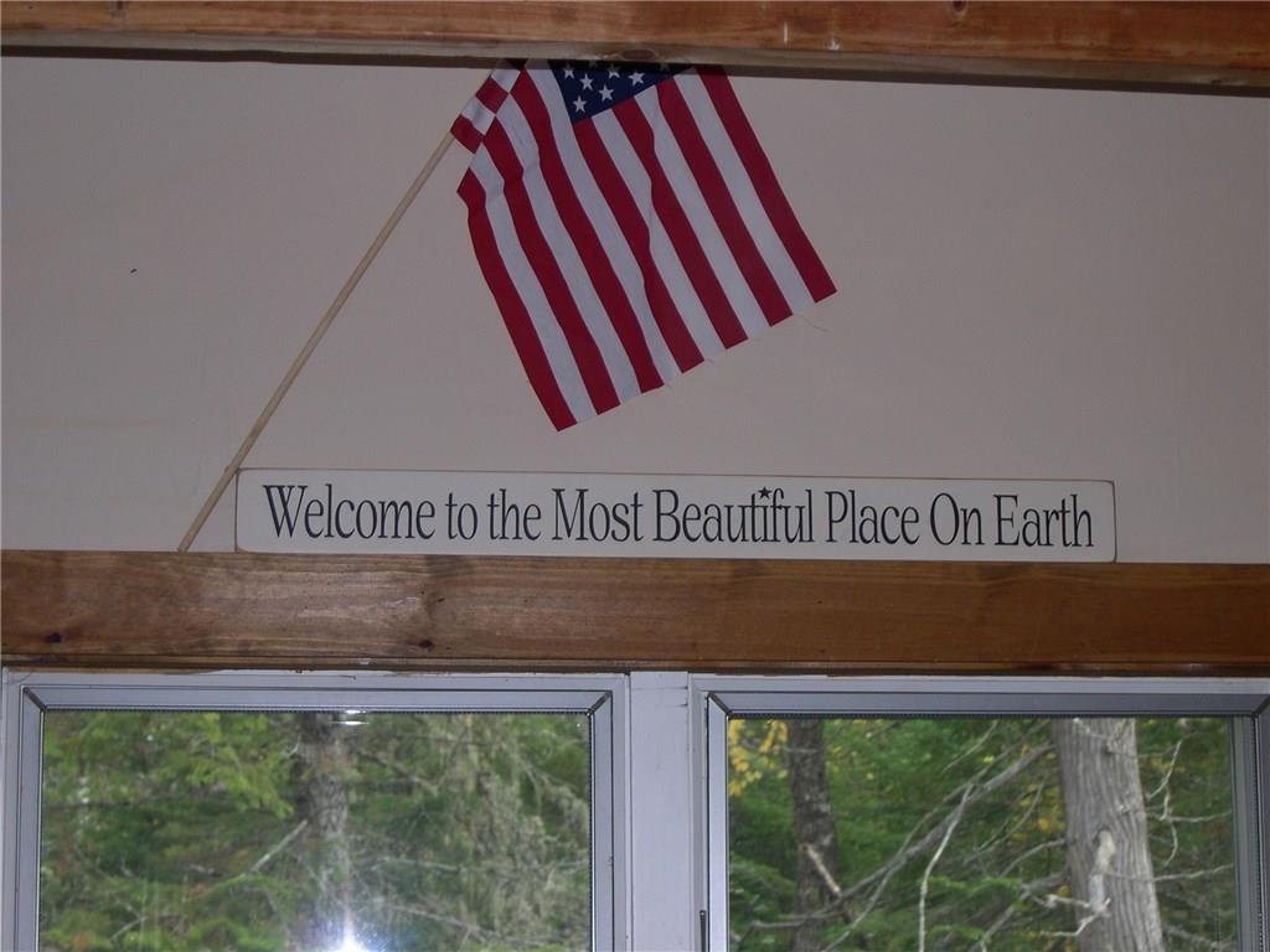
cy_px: 476
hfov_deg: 25.3
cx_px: 635
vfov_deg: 19.1
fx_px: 2825
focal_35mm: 77
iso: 106
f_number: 4
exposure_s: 1/60
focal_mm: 16.3
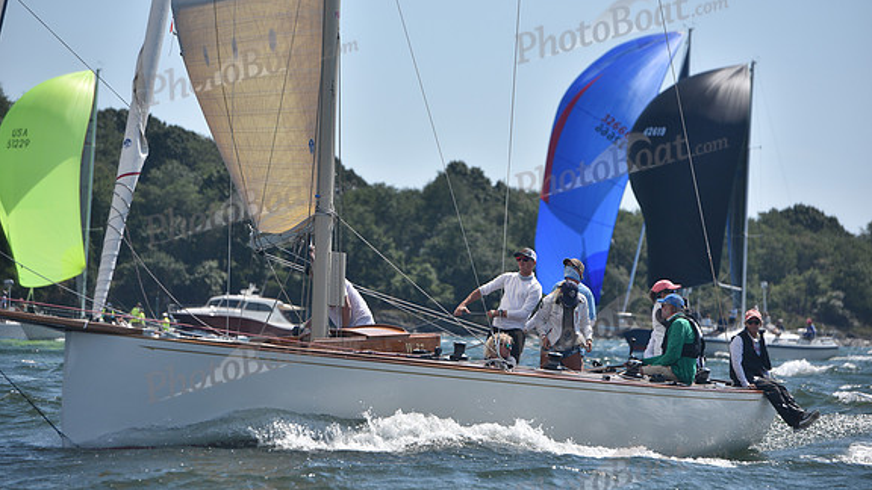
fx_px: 4393
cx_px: 438
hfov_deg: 11.3
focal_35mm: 190
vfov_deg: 6.4
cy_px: 264
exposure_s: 1/1250
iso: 250
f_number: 5
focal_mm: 180
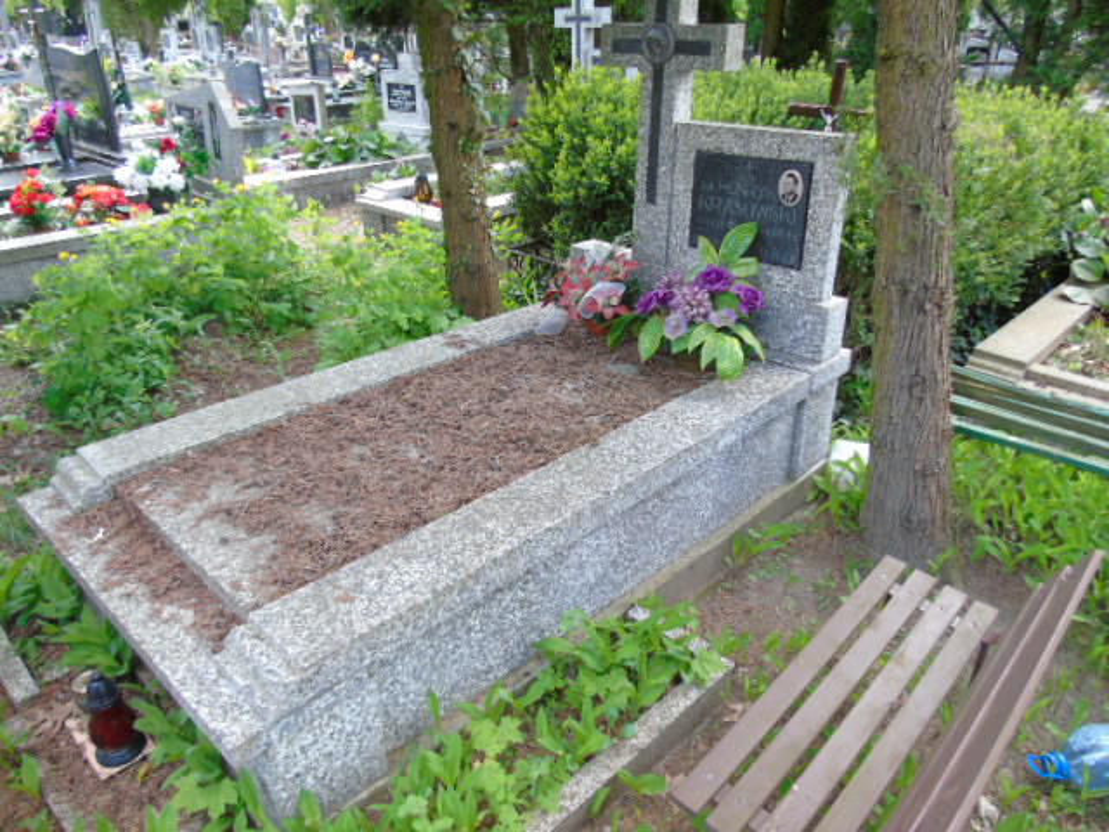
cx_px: 554
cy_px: 416
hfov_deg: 69.4
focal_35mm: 25
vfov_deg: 54.9
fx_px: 801
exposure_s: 1/40
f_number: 3.4
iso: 80
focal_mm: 4.4
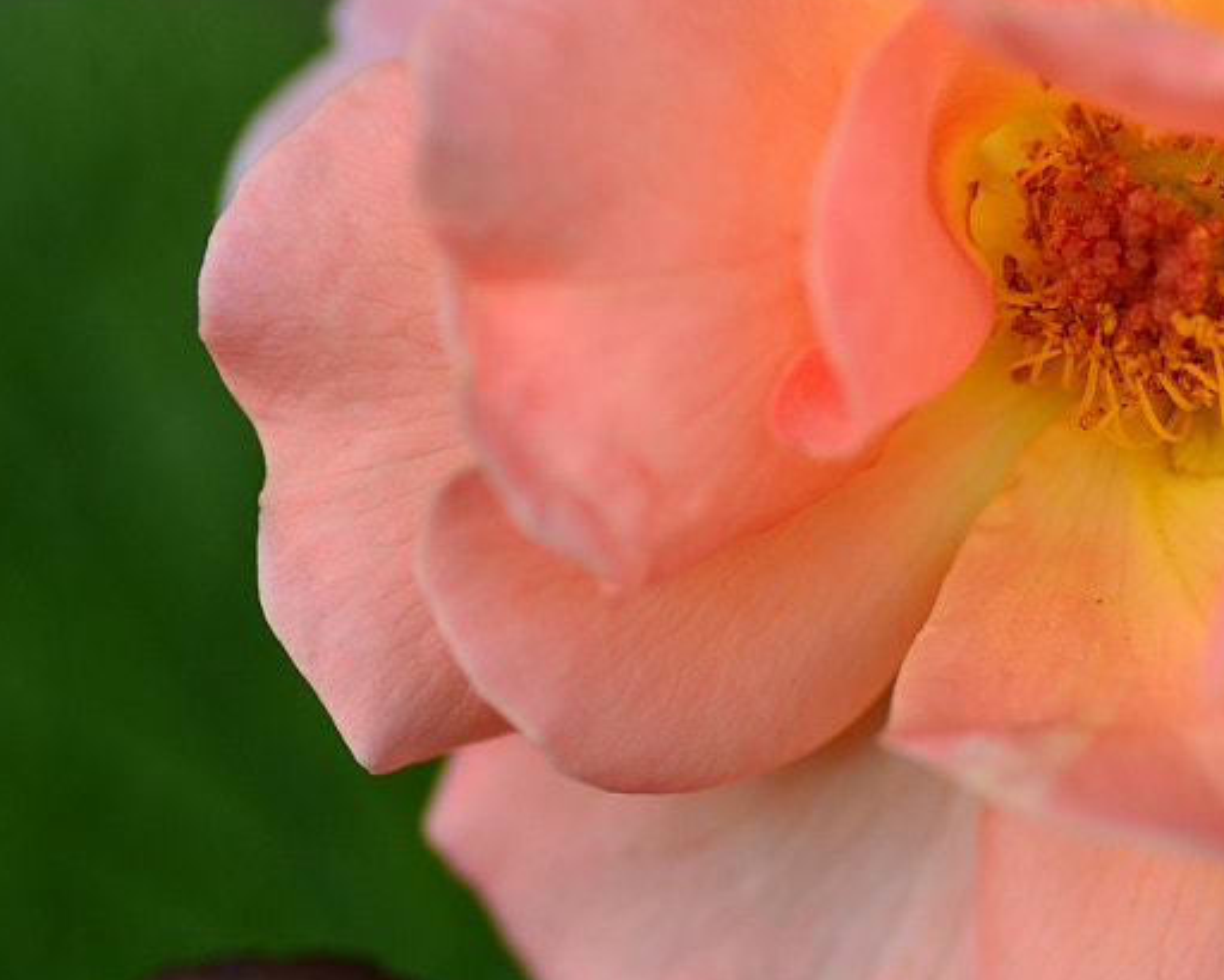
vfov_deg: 5.9
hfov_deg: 7.3
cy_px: 215
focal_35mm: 264
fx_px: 9567
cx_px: 1157
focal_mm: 90
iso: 200
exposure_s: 1/1500
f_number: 4.8
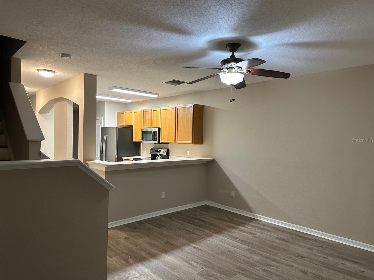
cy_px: 140
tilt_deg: -1.6
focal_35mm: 24
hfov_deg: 71.6
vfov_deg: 56.8
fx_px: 259
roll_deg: -1.4
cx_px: 187
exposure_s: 1/60
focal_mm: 6.86
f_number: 1.78
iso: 200
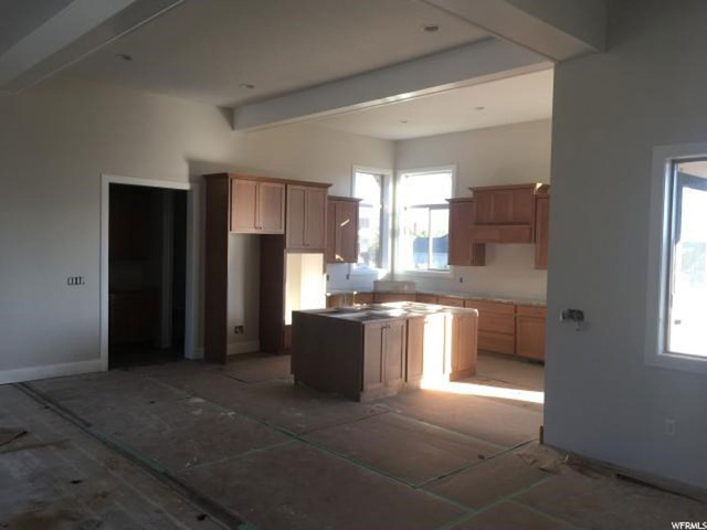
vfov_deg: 48.2
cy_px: 265
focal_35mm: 29
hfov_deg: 61.7
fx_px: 592
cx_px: 354
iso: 32
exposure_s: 1/120
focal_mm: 4.15
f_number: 2.2
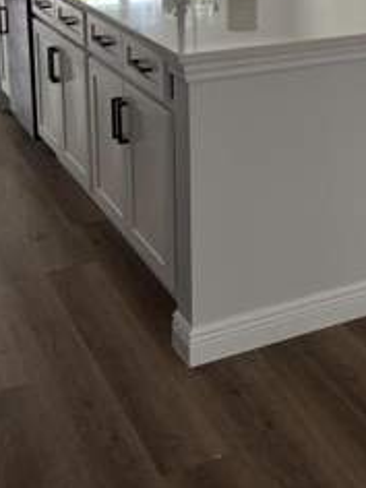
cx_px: 354
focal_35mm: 65
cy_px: 0
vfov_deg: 28.0
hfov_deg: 21.9
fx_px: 916
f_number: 1.78
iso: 200
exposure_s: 1/62
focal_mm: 6.76
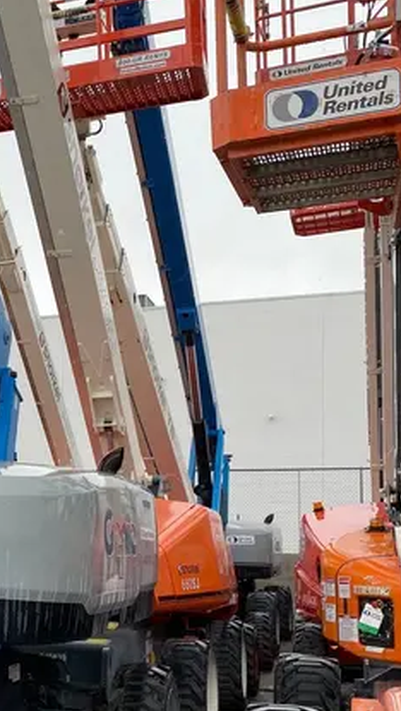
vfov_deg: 40.8
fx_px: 943
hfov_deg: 22.5
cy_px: 470
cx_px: -53
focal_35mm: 50
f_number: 1.8
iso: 32
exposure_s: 1/573
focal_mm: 4.25
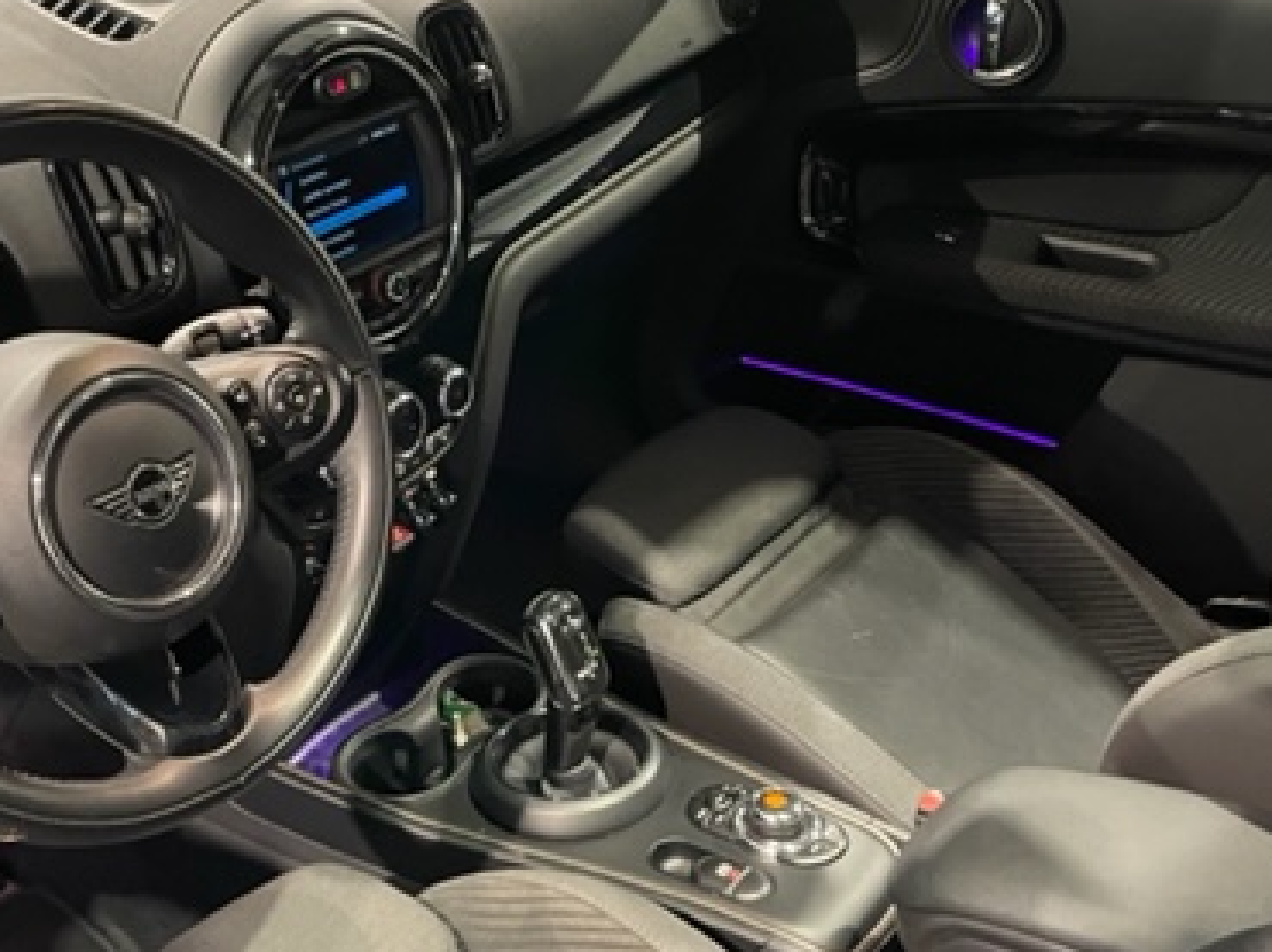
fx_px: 1652
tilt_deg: -32.3
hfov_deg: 41.8
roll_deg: -2.1
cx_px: 468
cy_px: 430
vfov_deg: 32.1
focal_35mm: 45
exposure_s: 1/25
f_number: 1.6
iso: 500
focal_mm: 4.2
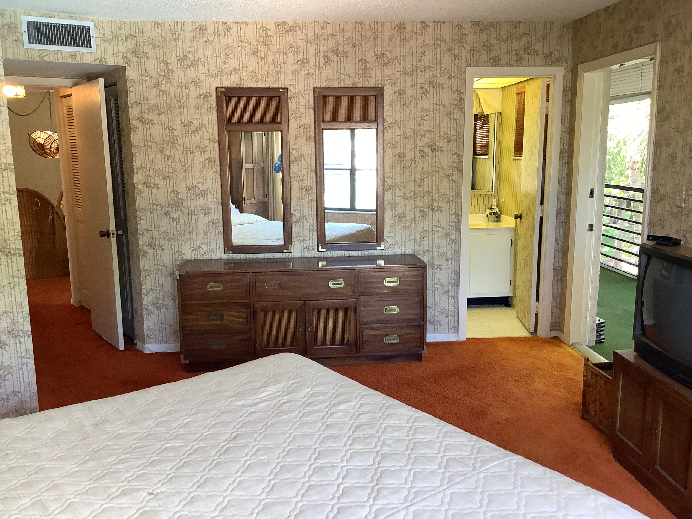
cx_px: 346
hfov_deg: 58.4
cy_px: 260
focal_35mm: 31
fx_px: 620
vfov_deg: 45.4
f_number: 2.4
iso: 100
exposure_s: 1/60
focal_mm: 3.3
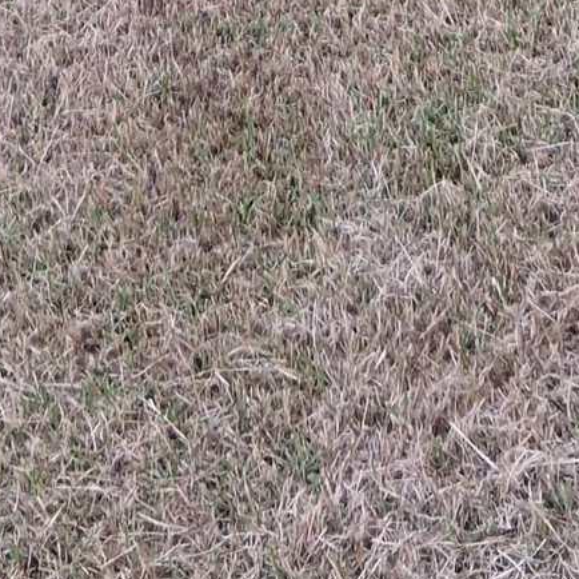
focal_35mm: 122
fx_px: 2309
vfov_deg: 11.1
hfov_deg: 14.3
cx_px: 370
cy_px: -950
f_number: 1.8
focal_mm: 3.98
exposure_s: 1/120
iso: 50
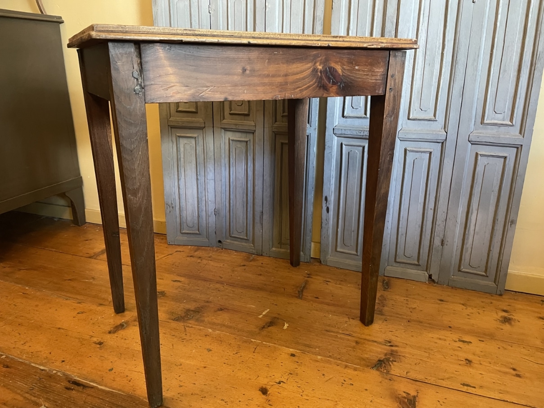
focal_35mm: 26
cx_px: 272
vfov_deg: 53.1
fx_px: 409
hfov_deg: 67.3
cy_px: 204
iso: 500
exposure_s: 1/25
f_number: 1.6
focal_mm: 4.2
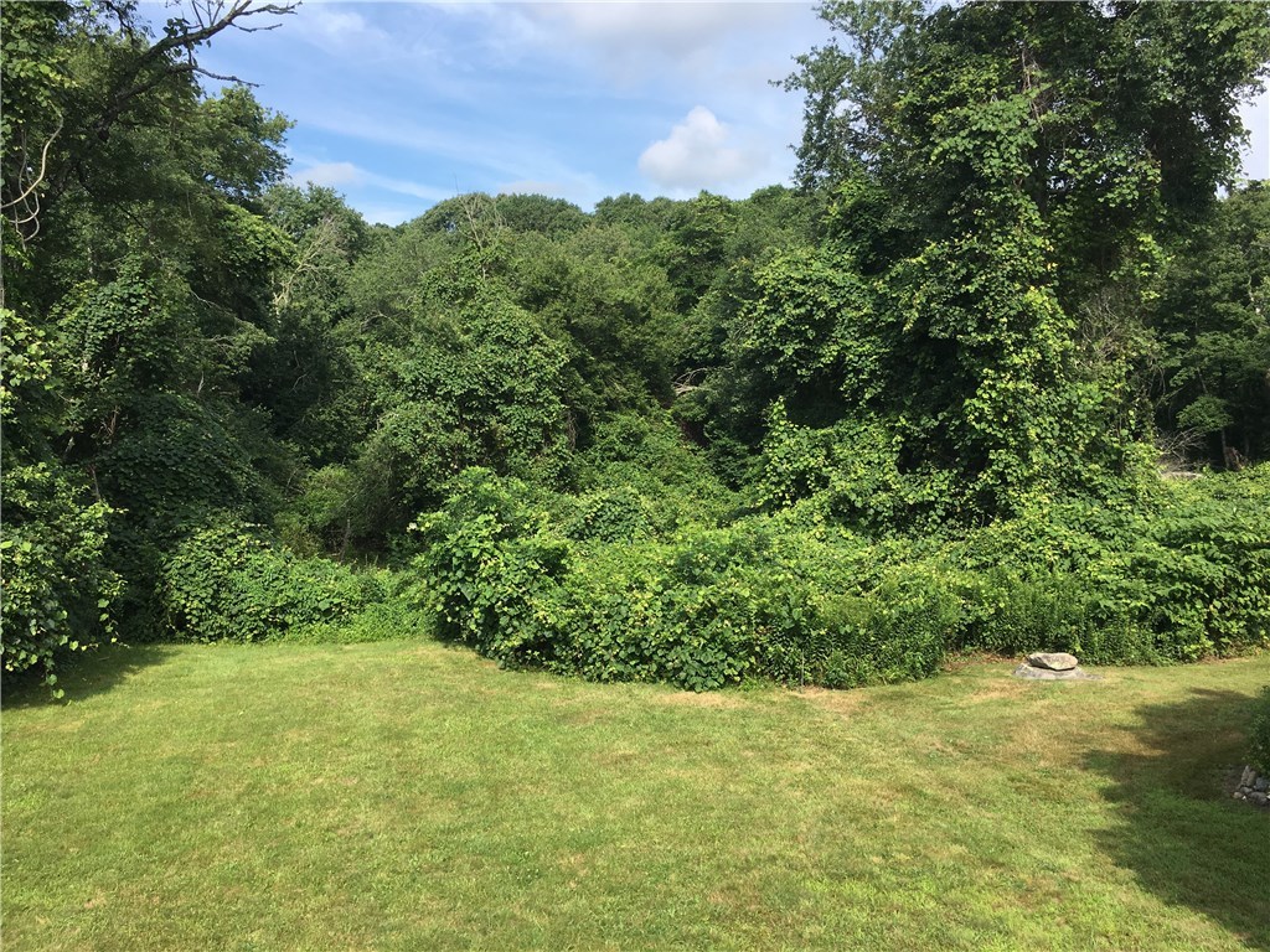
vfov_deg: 48.2
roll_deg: -2.4
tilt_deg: -3.9
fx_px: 1064
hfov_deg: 61.7
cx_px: 635
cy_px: 476
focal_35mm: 29
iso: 25
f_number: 2.2
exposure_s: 1/761
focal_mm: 4.15
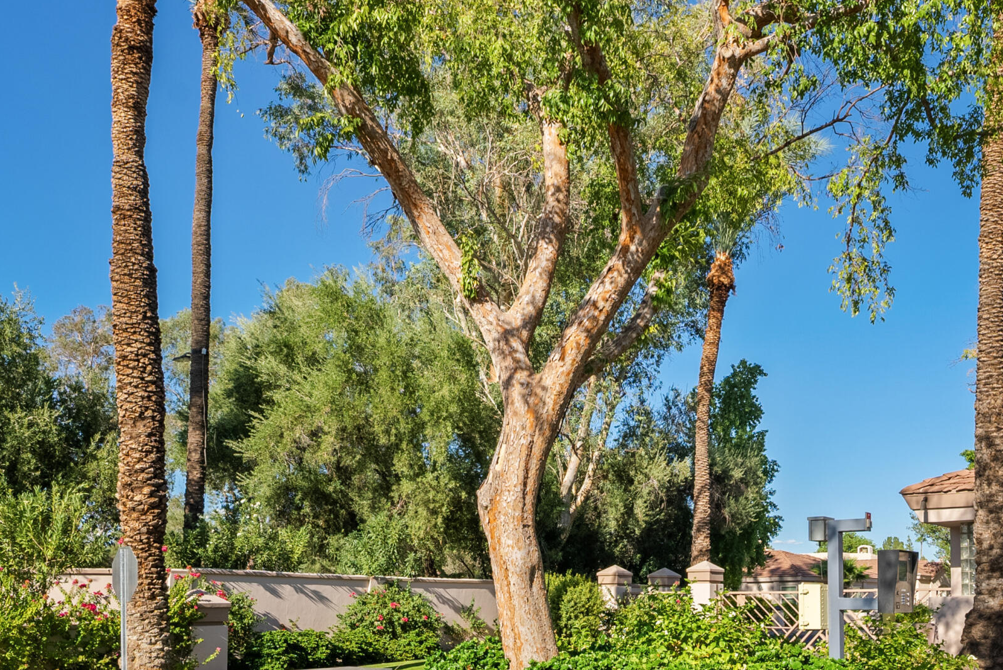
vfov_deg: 39.2
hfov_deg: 57.9
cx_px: 636
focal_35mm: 32
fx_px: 892
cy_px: 553
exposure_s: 1/400
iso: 100
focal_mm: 17
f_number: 8
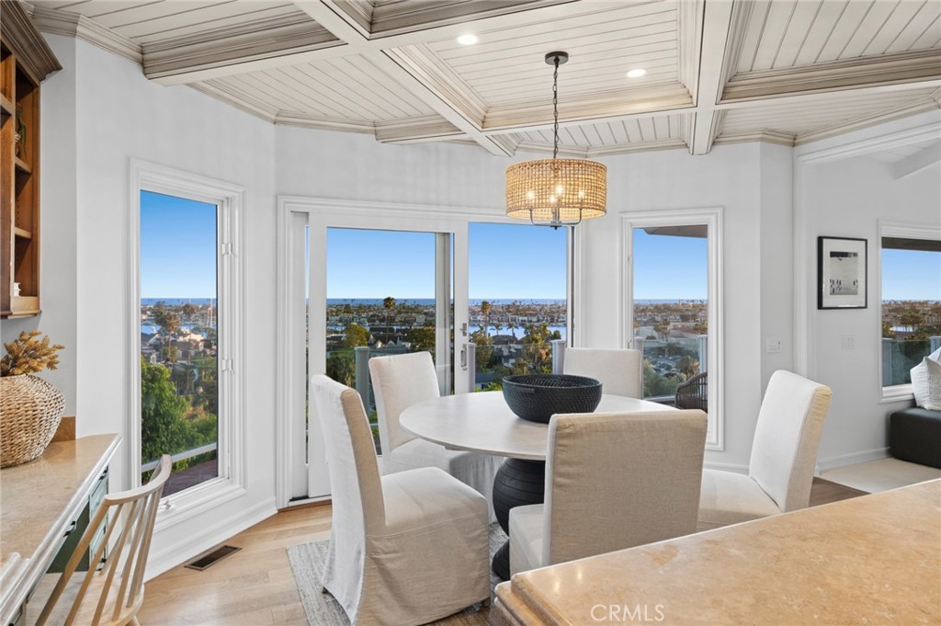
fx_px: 548
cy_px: 313
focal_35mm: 21
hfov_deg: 81.2
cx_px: 470
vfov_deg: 59.4
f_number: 9
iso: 400
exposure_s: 1/30
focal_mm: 21
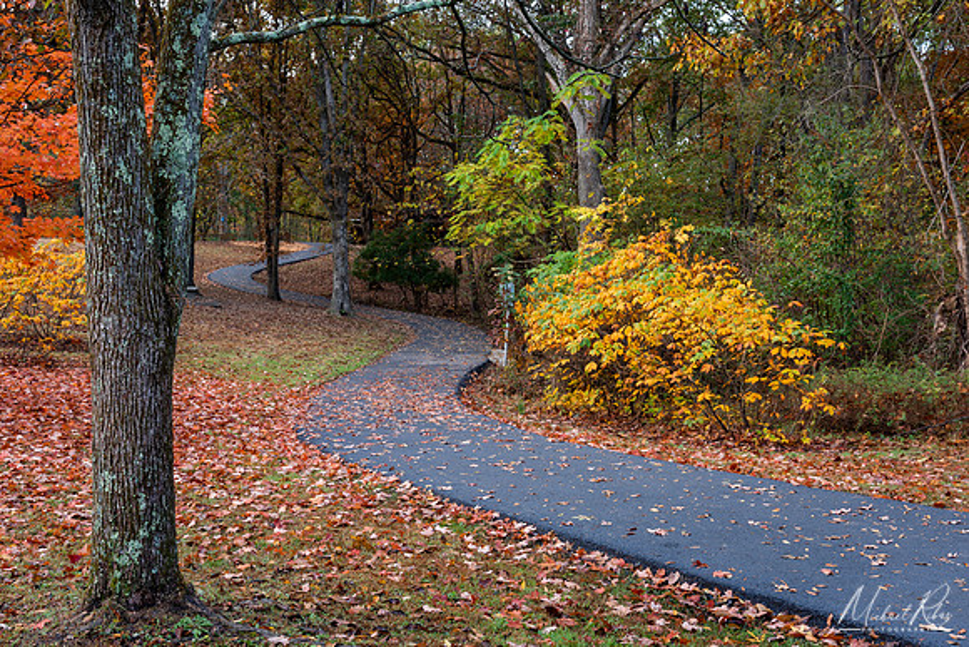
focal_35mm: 44
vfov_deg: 30.5
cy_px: 324
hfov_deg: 44.5
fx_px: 1185
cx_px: 484
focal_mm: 44
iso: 100
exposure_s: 1/8
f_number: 13
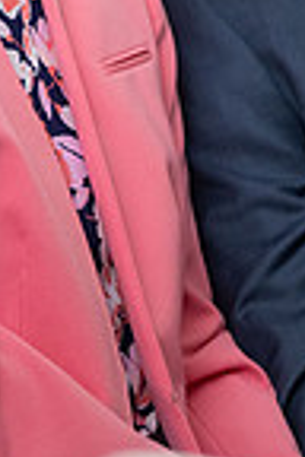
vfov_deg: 6.3
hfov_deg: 4.2
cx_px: 162
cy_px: -79
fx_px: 4117
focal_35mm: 324
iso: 2000
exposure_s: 1/250
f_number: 4.5
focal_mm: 104
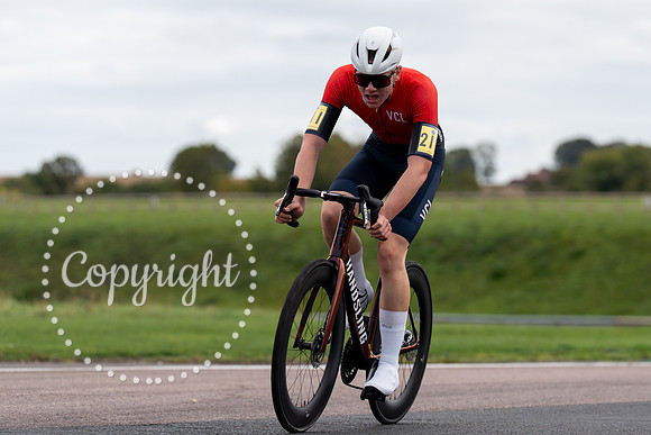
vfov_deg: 6.7
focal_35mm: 205
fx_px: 3705
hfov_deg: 10.0
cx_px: 392
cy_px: 153
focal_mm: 151
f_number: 3.5
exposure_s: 1/1000
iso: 125
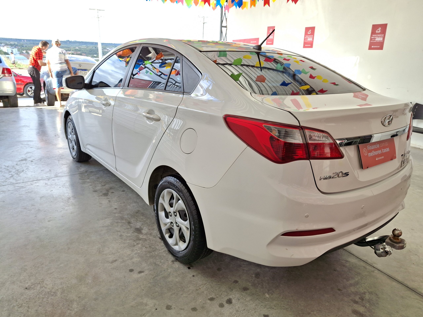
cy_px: 158
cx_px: 212
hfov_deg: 69.4
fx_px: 305
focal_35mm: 25
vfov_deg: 54.9
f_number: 1.8
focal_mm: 4.69
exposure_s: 1/120
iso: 25
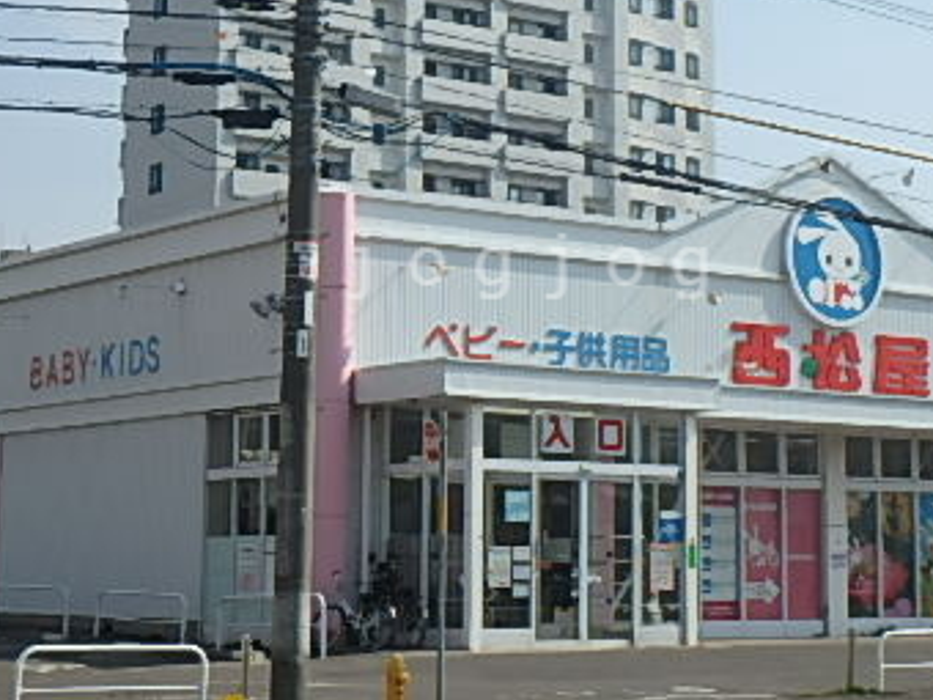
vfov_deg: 18.6
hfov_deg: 24.7
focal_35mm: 79
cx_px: 535
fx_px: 2129
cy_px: 266
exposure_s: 1/800
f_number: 5.2
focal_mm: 7.5
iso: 125
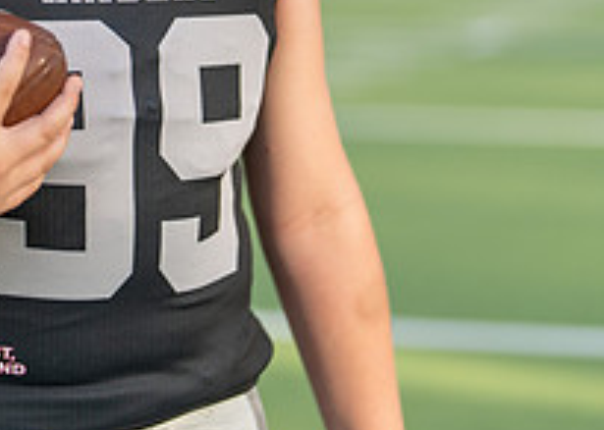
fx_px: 2828
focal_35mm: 165
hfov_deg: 12.1
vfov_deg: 8.6
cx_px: 54
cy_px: -79
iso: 100
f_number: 1.2
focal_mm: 50
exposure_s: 1/2500
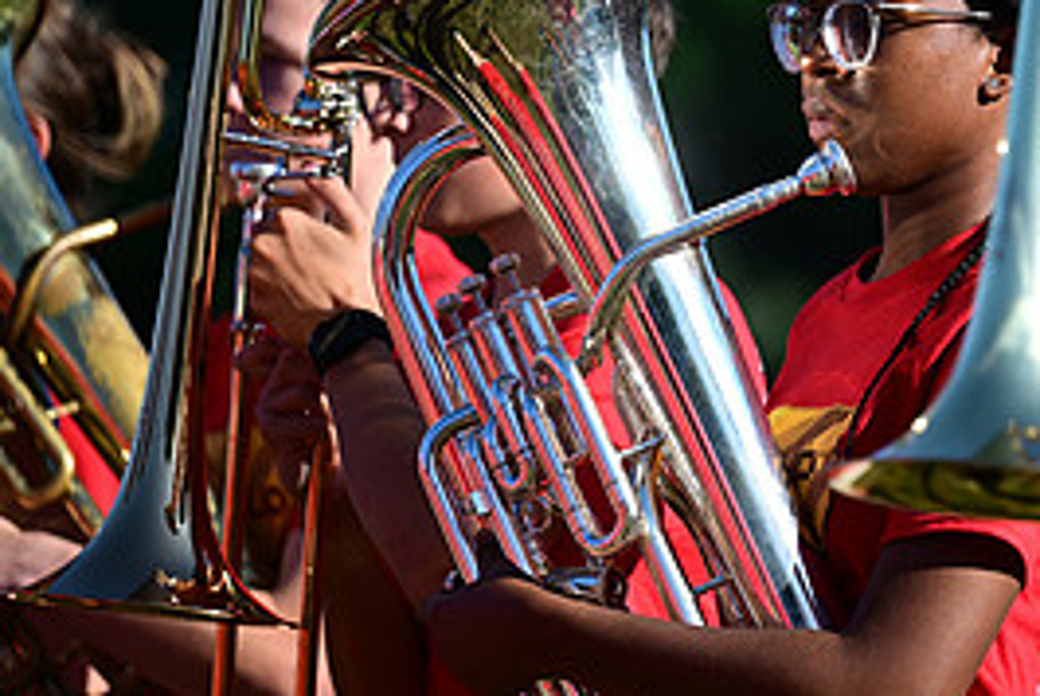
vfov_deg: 3.7
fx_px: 10700
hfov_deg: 5.6
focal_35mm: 370
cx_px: 950
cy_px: 221
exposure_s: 1/2000
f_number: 2.8
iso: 160
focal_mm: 170
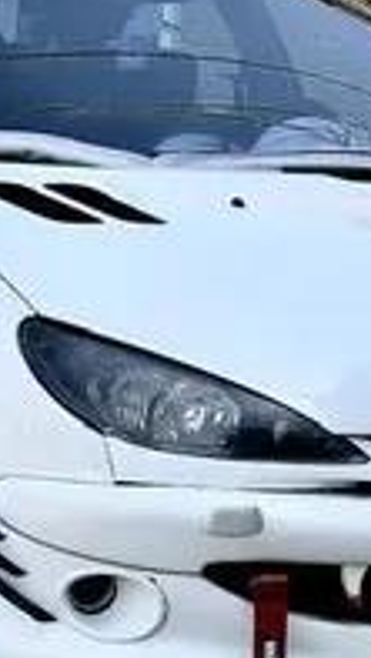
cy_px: 331
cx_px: 184
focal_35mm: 142
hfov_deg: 8.6
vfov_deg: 15.1
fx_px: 2480
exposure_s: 1/421
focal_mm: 6.6
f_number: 2.8
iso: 20
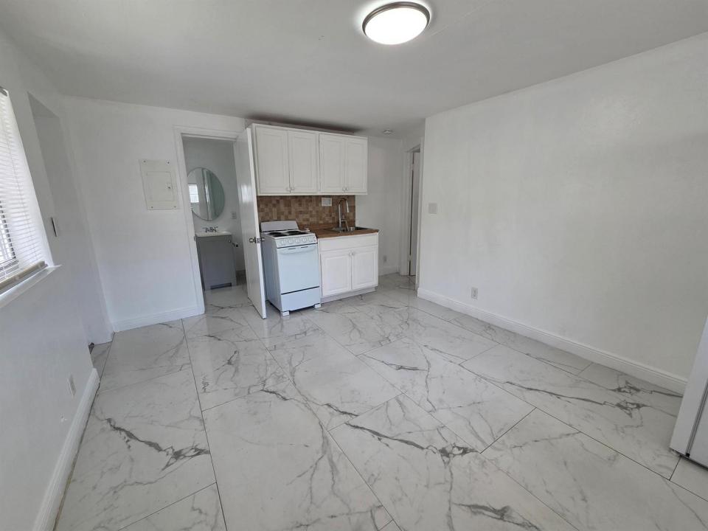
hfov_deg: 106.2
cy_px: 266
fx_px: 266
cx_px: 354
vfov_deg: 89.9
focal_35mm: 13
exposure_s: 1/120
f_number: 2.2
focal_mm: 2.2
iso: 100
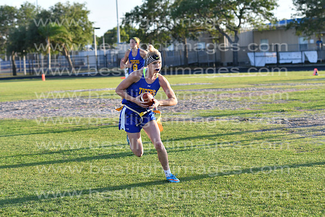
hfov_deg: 14.4
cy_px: 108
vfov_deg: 9.6
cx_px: 162
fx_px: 1287
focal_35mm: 142
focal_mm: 95
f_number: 4
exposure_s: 1/1000
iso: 400
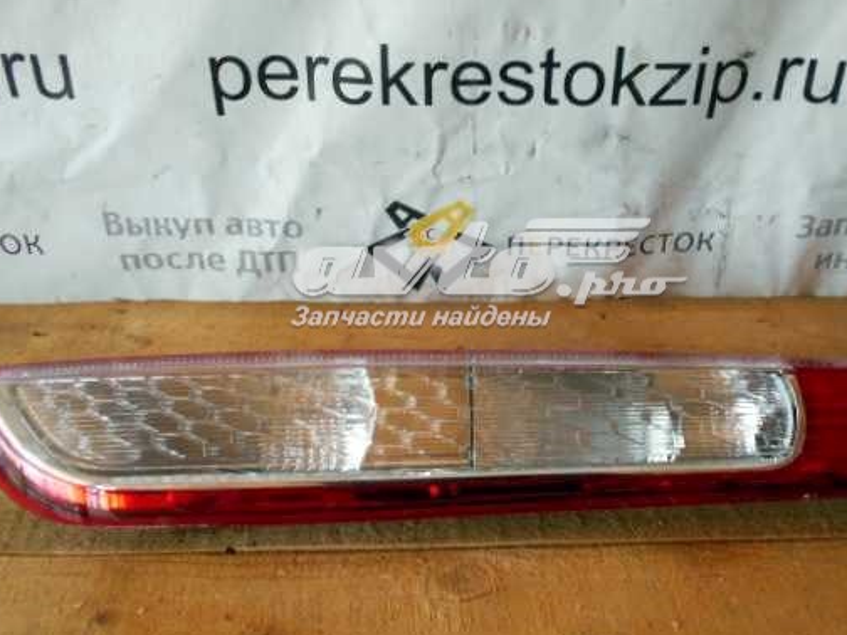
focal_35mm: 33
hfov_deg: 55.1
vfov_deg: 42.8
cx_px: 484
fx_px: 807
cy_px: 269
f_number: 3.2
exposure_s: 1/15
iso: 400
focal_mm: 4.6
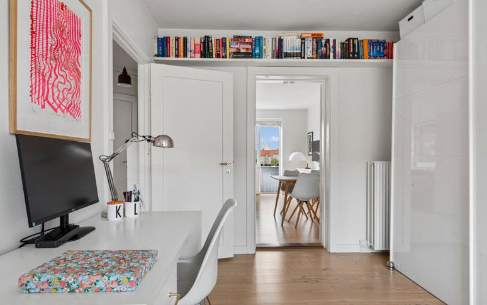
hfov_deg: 85.0
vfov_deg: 59.6
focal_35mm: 20
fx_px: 265
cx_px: 240
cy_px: 162
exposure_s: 1/8
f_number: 13
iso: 400
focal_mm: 19
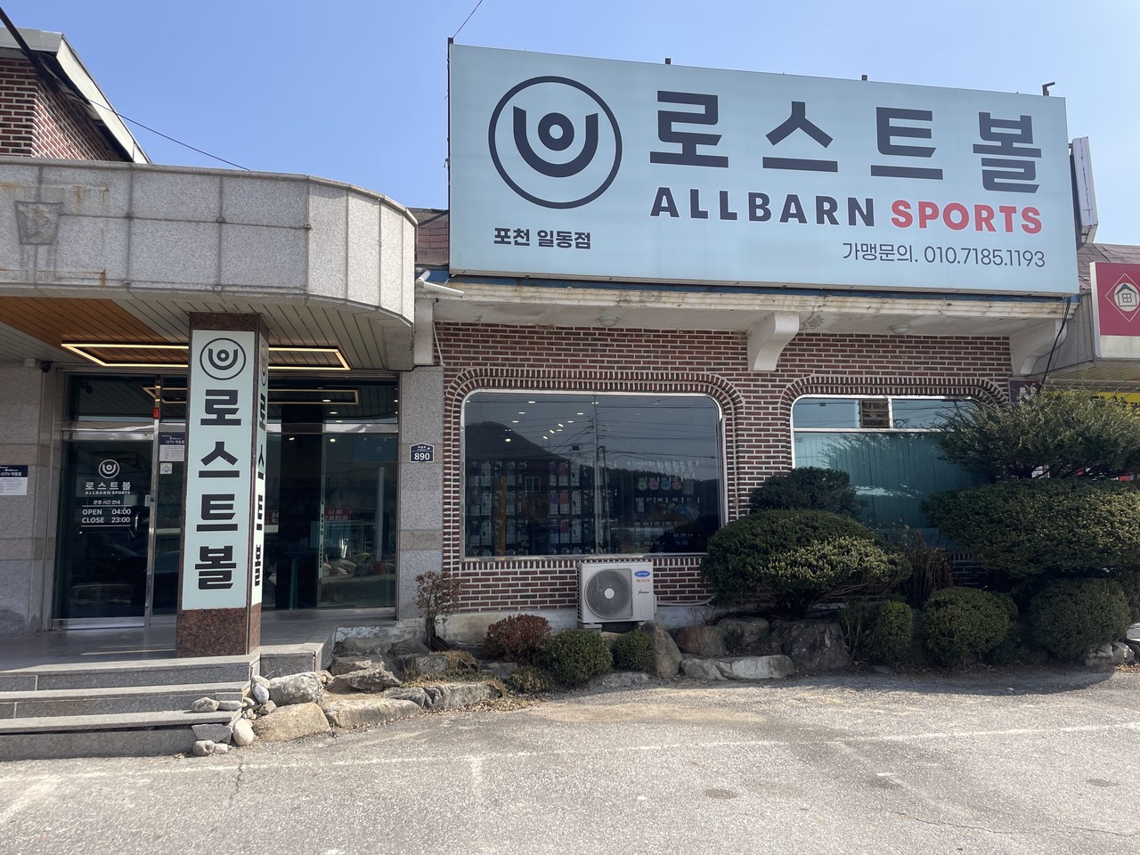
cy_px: 428
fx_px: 856
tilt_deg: +7.2
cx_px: 570
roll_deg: +1.6
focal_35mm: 26
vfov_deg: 53.1
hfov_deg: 67.3
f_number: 1.6
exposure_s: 1/2506
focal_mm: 4.2
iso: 32
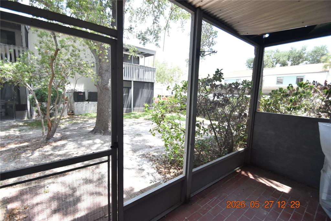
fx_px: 138
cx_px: 166
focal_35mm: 15
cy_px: 110
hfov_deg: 100.4
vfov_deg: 77.3
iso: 800
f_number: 3.5
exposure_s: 1/750
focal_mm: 10
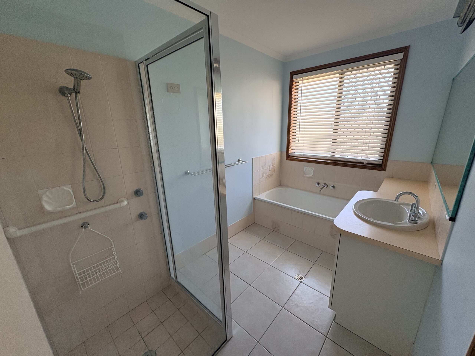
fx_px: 192
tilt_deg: -14.5
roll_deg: +1.5
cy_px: 178
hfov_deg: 102.1
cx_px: 238
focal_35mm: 14
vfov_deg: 85.7
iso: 125
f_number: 2.2
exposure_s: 1/99
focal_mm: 2.22
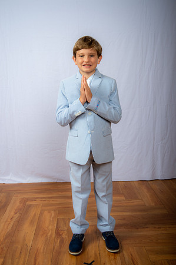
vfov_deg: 46.4
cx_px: 88
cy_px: 132
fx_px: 309
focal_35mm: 42
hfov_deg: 31.8
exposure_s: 1/200
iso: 250
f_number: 6.3
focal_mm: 42
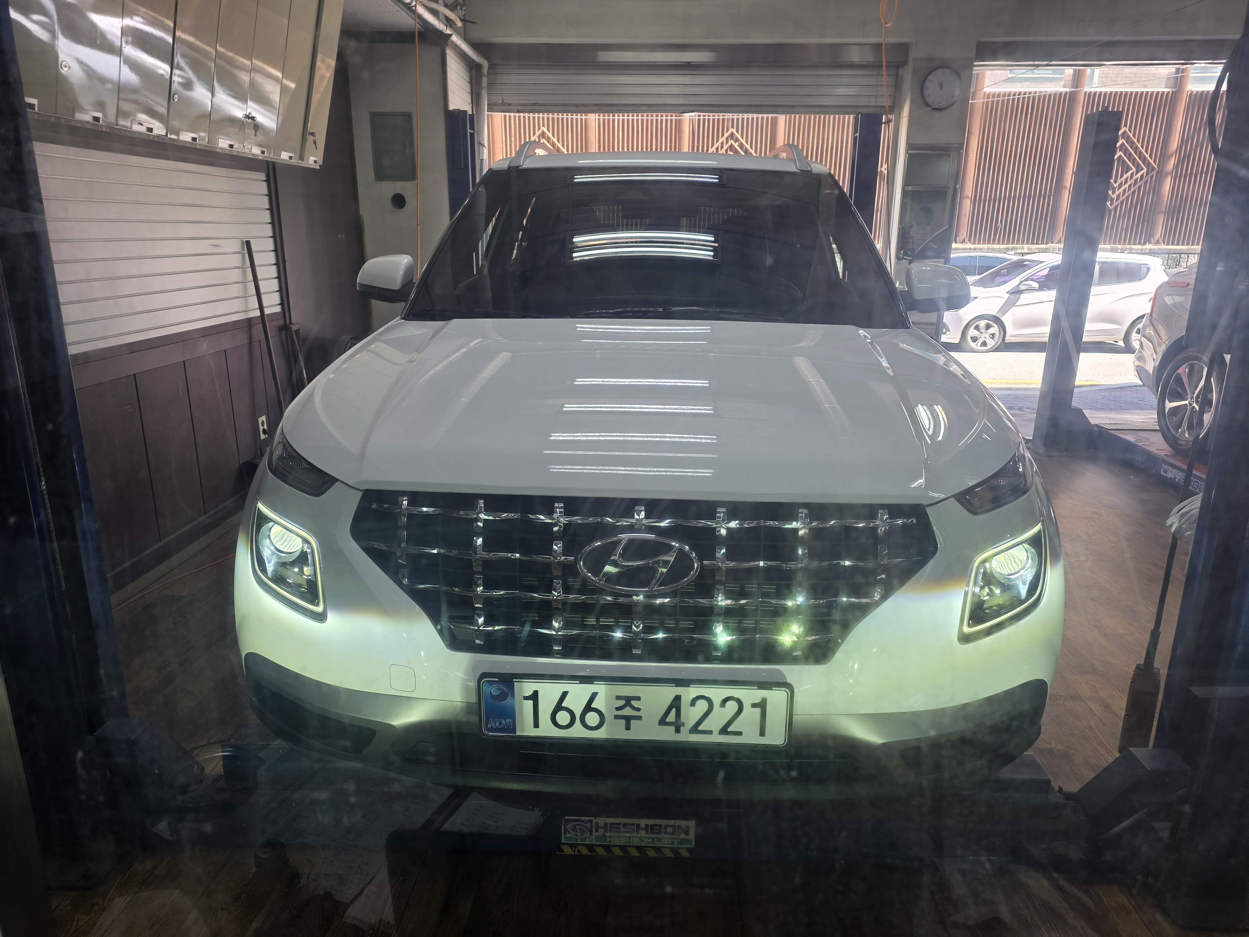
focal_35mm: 23
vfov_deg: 58.9
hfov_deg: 73.9
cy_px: 468
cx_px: 624
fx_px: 830
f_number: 1.7
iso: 50
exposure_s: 1/120
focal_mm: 6.25
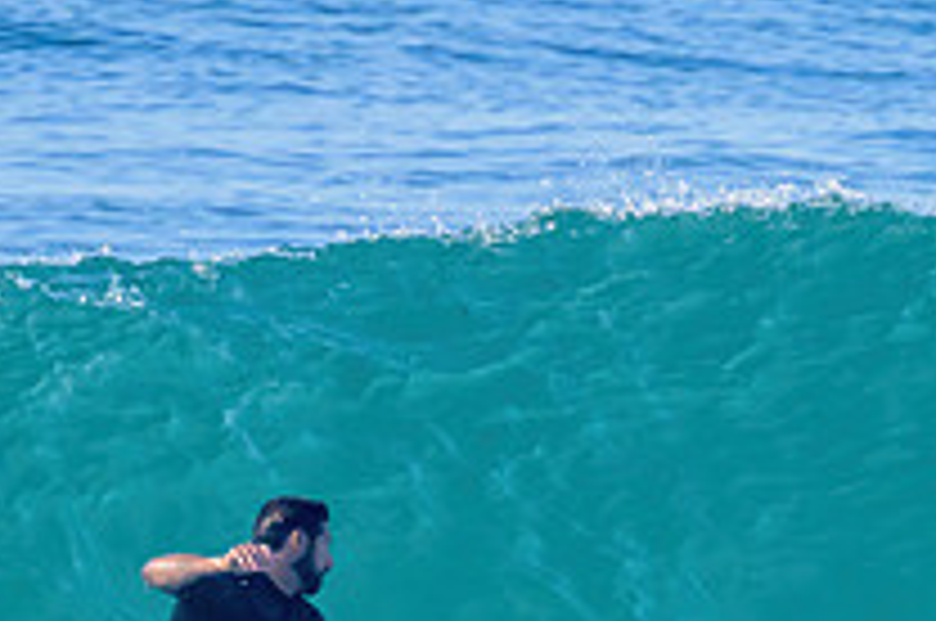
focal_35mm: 2603
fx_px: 67573
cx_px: 787
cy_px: 577
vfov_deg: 0.5
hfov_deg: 0.8
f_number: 11
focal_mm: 800
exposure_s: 1/2000
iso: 2200
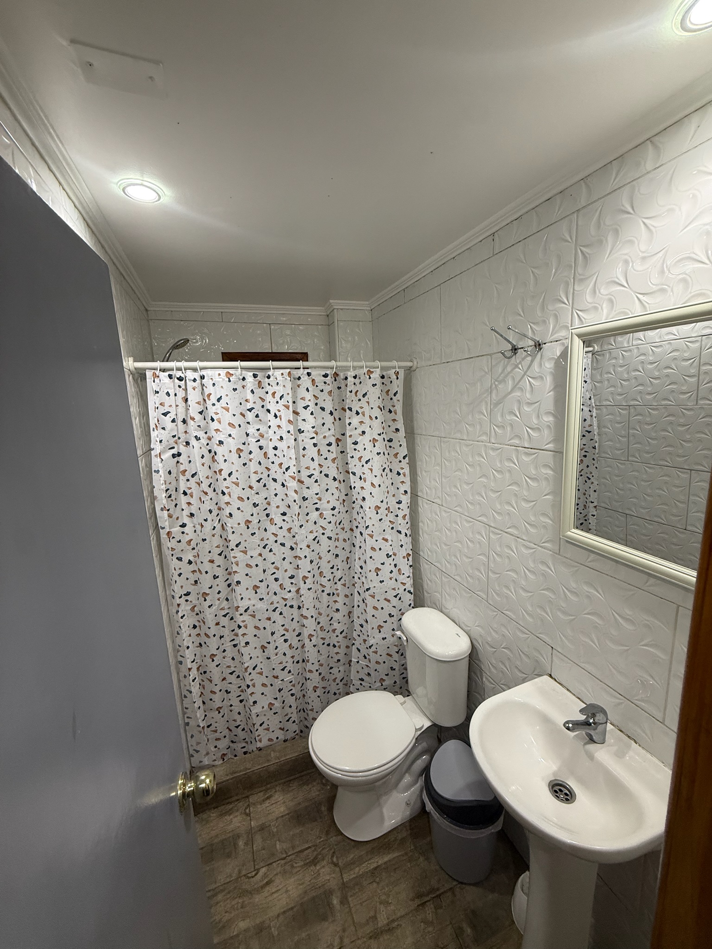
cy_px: 474
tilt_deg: -9.8
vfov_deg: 102.1
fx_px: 384
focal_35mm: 14
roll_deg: +2.7
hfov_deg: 85.7
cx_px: 356
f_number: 2.2
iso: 200
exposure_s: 1/100
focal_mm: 2.22
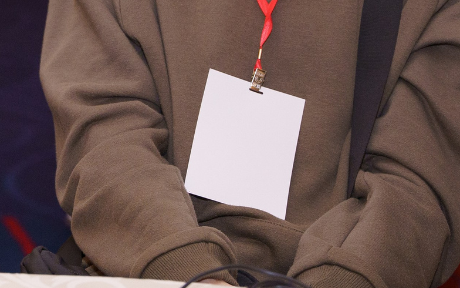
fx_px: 2081
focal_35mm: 166
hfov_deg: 12.3
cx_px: -124
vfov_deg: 7.8
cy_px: -81
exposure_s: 1/160
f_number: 3.2
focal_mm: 49.9
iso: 1600
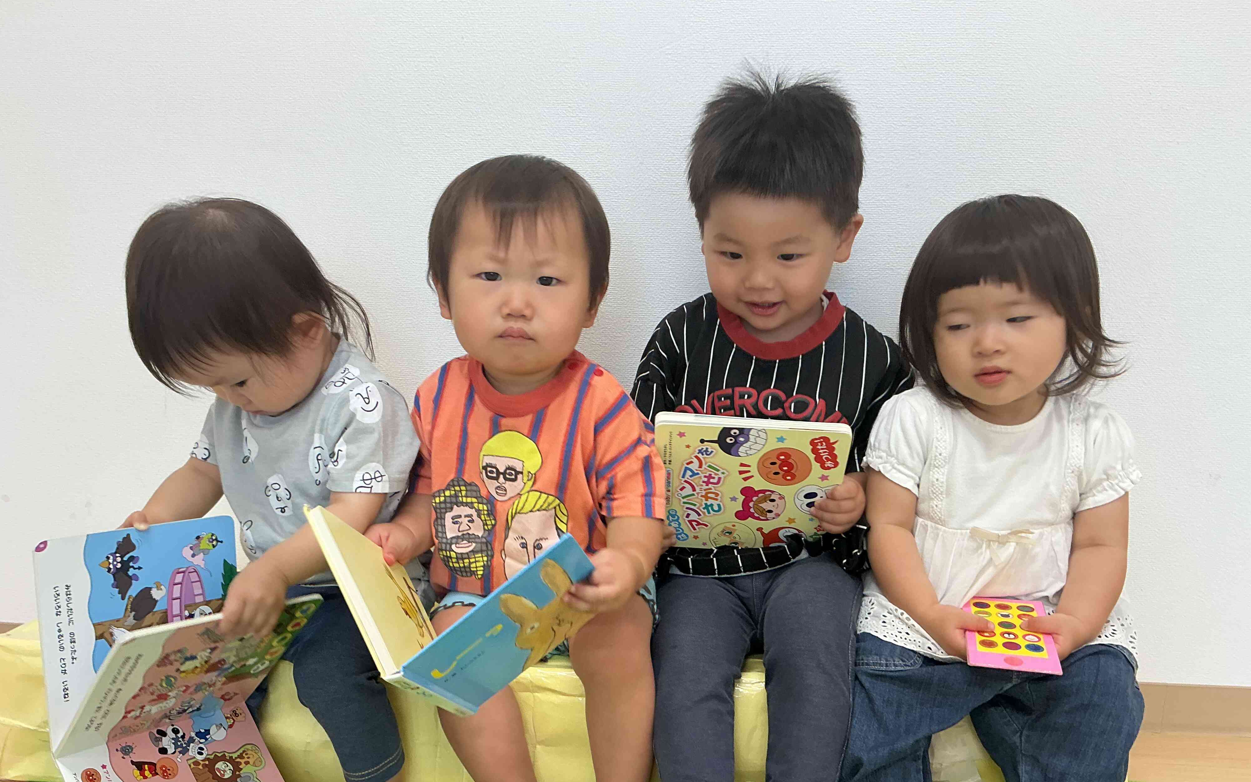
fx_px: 1057
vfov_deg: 40.4
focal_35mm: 31
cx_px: 626
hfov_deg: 61.2
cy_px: 470
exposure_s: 1/60
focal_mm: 3
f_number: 1.8
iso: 40
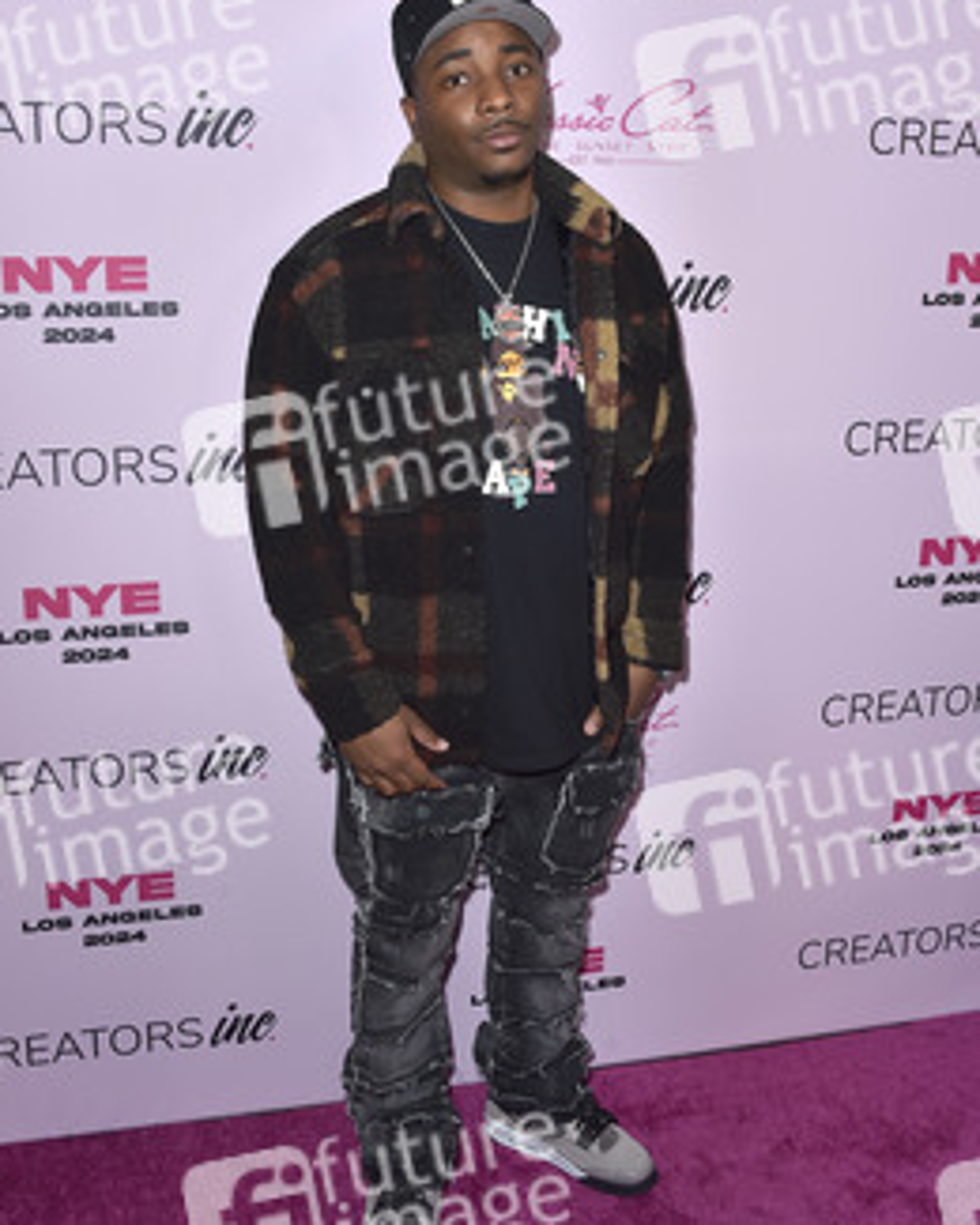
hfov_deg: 40.1
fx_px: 1341
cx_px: 488
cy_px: 637
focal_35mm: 37
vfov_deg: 49.1
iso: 200
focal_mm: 32
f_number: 7.1
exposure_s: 1/250
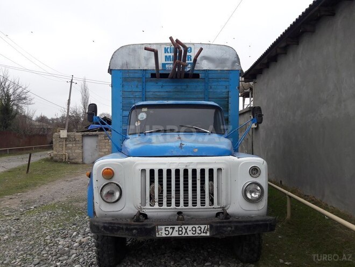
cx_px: 178
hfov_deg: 63.4
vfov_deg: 49.7
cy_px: 134
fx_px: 287
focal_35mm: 28
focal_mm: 3.7
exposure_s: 1/300
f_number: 1.9
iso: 40
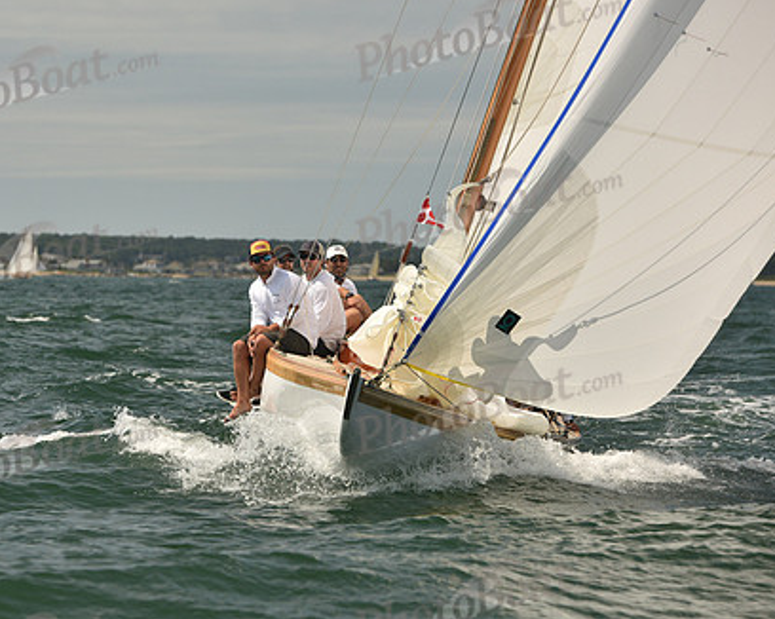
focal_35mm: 227
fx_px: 5204
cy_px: 333
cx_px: 258
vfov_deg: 6.8
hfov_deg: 8.5
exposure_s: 1/1250
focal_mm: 170
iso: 320
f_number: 6.3
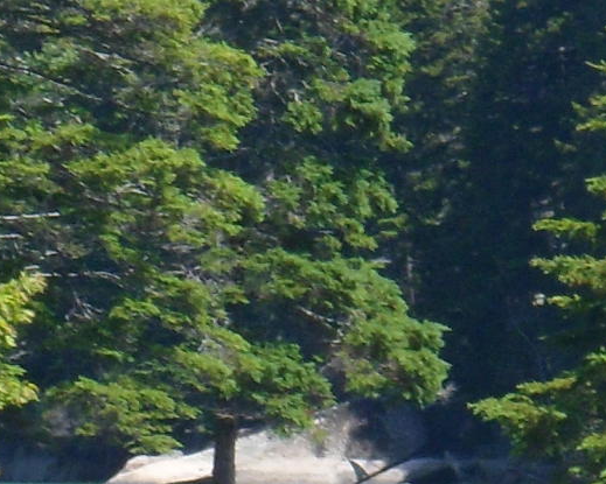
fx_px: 13144
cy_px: 211
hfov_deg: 2.6
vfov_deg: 2.1
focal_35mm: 733
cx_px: 1102
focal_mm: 22.5
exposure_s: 1/180
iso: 80
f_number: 5.4
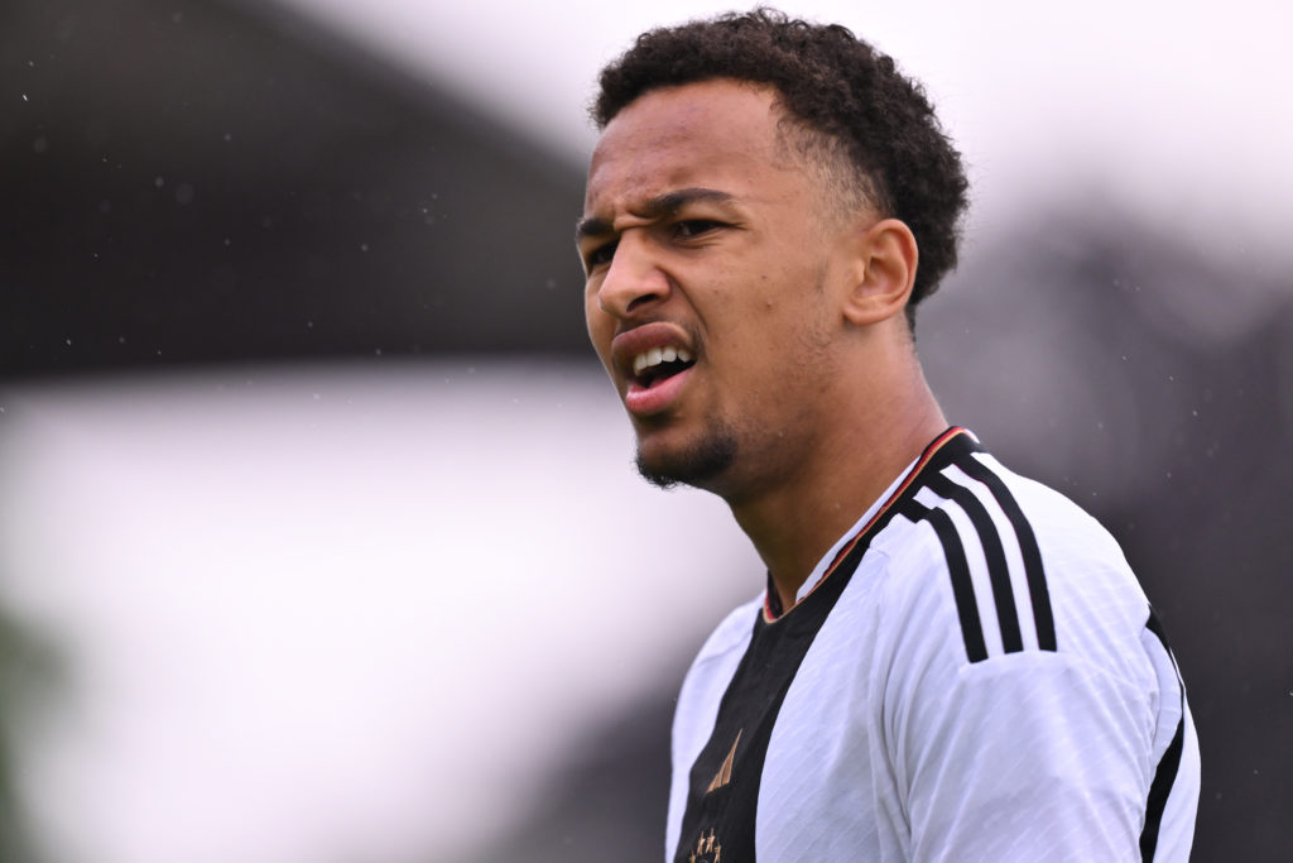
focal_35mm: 400
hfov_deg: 5.2
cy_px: 432
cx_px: 646
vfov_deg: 3.4
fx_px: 14368
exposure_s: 1/2500
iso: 800
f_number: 2.8
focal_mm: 400
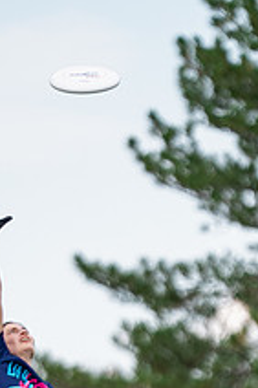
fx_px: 8743
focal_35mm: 812
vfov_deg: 2.5
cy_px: 520
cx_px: 241
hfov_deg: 1.7
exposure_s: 1/3200
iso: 640
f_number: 2.8
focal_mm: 200
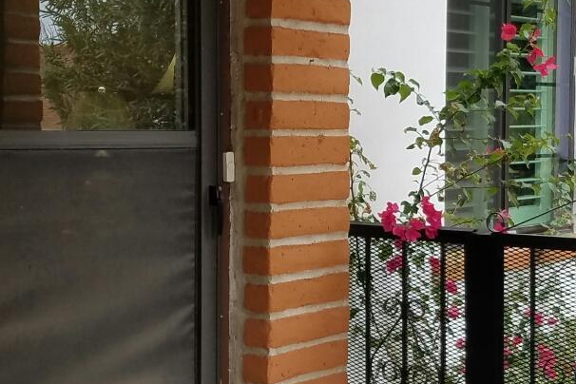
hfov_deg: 43.4
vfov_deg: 29.8
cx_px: 342
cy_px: 163
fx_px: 720
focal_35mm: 45
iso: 50
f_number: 1.7
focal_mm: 4.2
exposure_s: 1/334
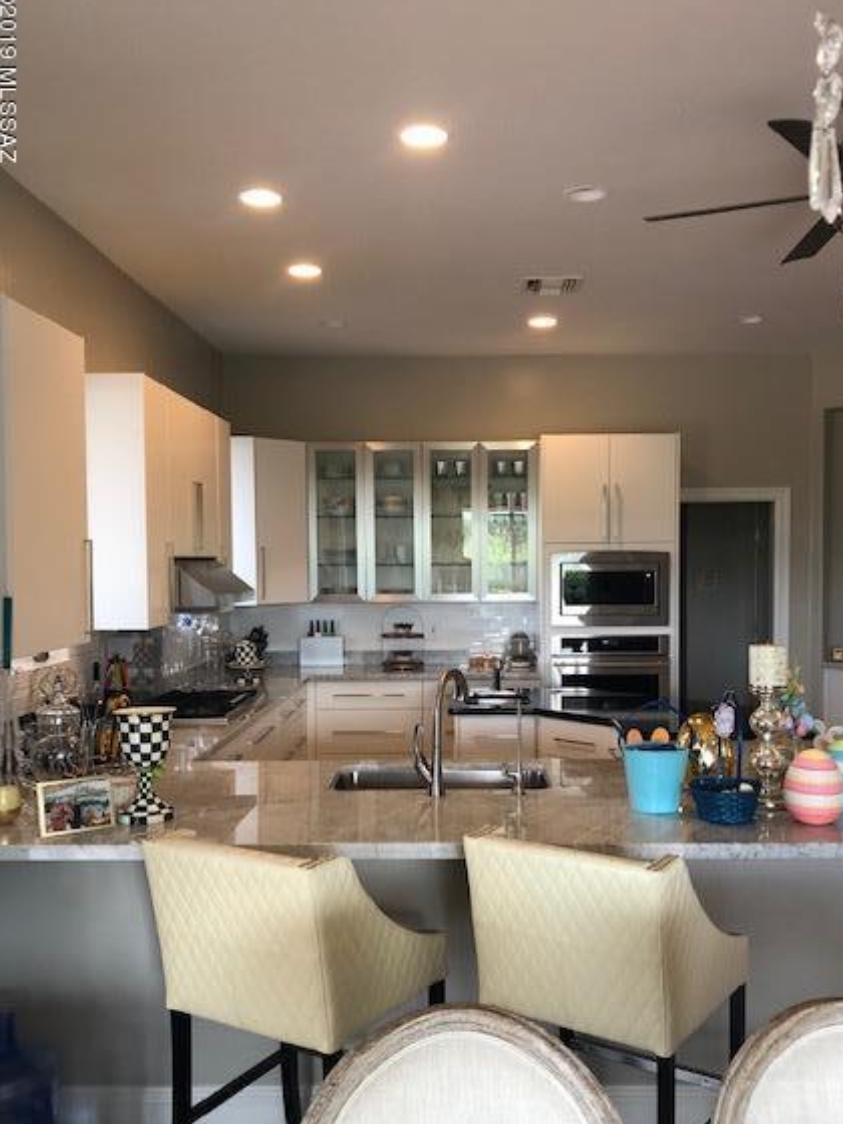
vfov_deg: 56.7
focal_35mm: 32
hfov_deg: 44.1
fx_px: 1039
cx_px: 450
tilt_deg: -2.5
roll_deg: -1.2
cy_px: 616
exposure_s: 1/24
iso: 40
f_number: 1.8
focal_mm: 3.99
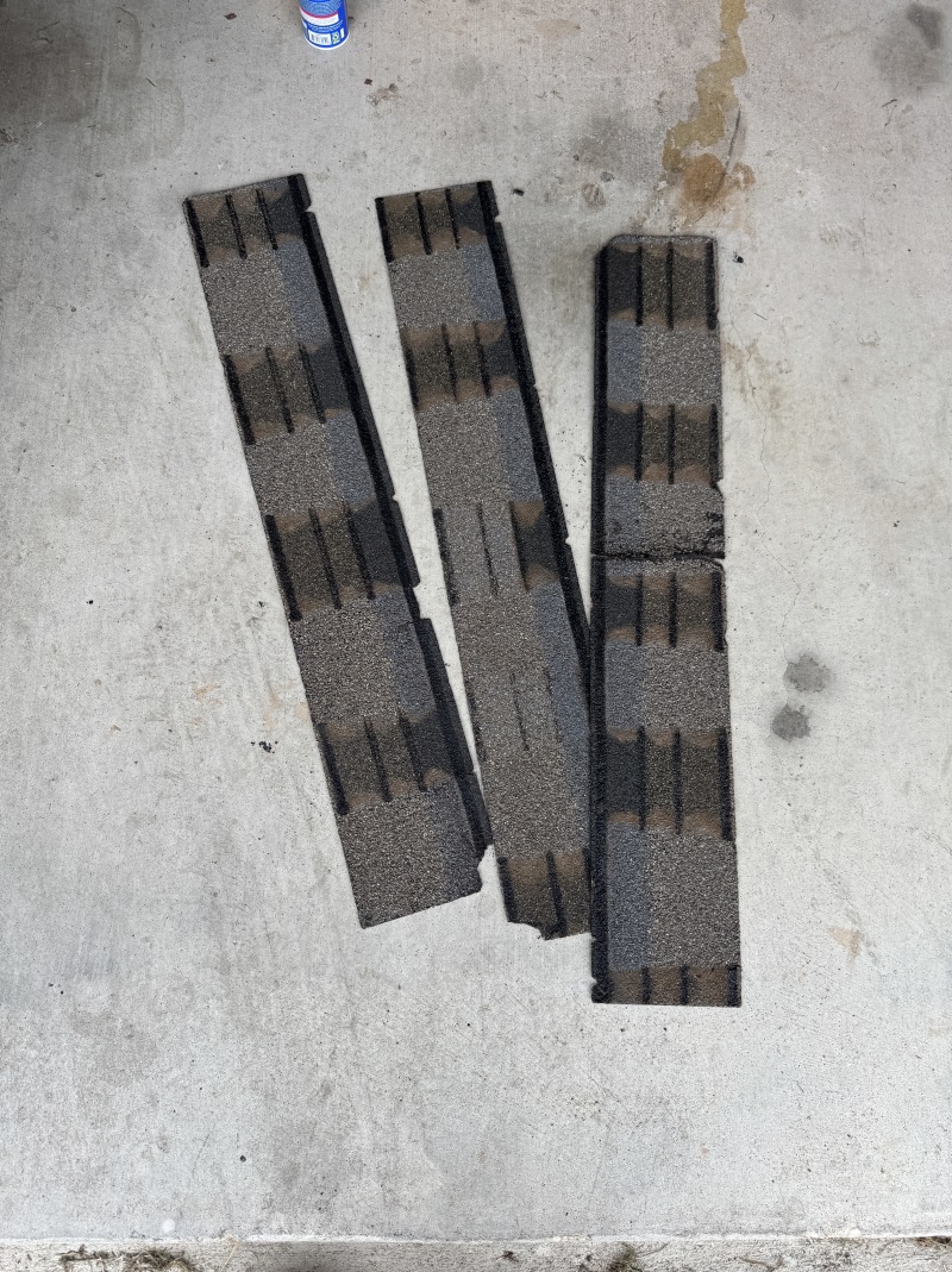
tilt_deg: -73.5
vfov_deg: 71.6
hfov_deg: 56.7
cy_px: 636
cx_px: 476
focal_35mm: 24
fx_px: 881
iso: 80
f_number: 1.78
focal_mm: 6.76
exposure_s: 1/723
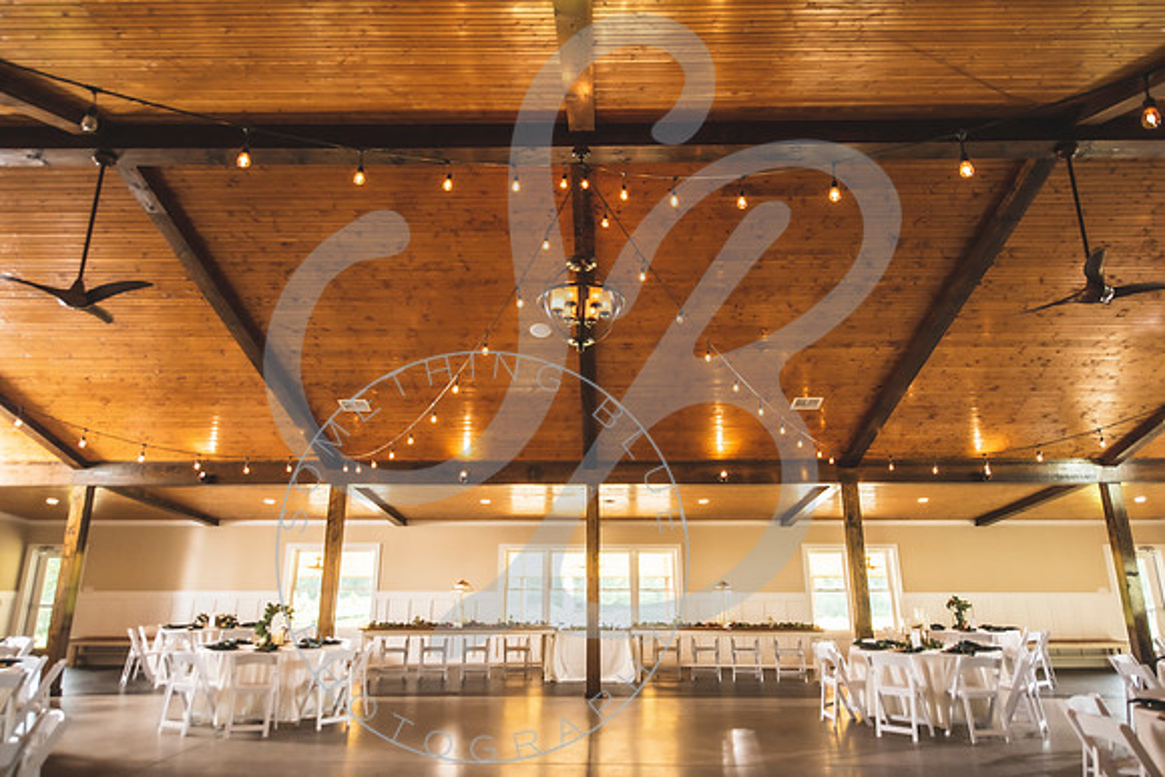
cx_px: 586
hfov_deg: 77.9
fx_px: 721
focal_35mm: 22
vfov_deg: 56.7
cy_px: 388
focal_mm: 22
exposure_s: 1/250
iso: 1000
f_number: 2.8
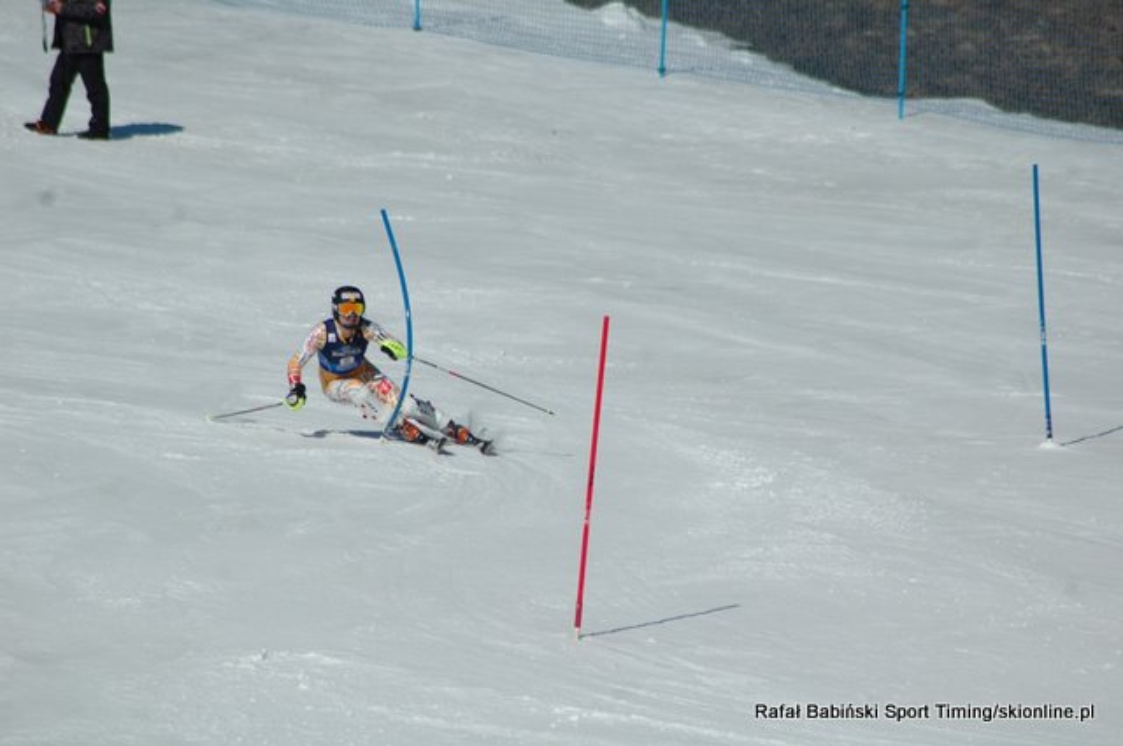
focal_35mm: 450
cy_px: 373
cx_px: 562
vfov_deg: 3.0
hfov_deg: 4.6
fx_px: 14020
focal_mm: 300
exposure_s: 1/2500
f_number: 6.3
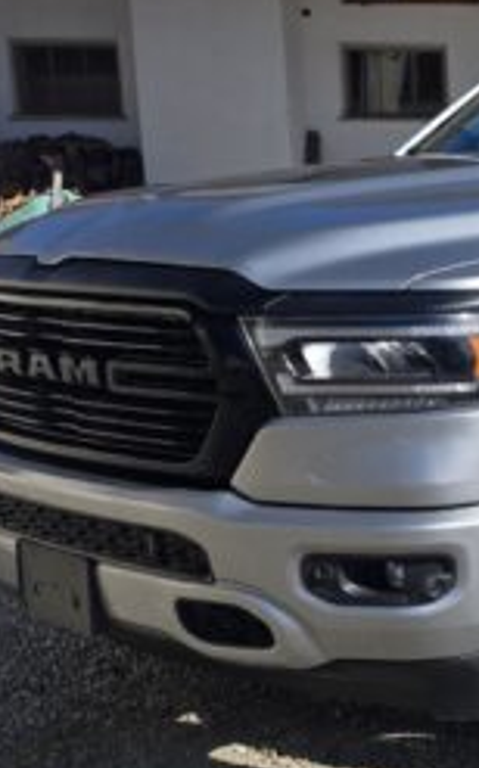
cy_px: 466
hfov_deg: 14.5
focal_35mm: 79
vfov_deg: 26.1
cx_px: 858
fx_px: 1653
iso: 80
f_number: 1.7
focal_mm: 6.25
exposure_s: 1/6355
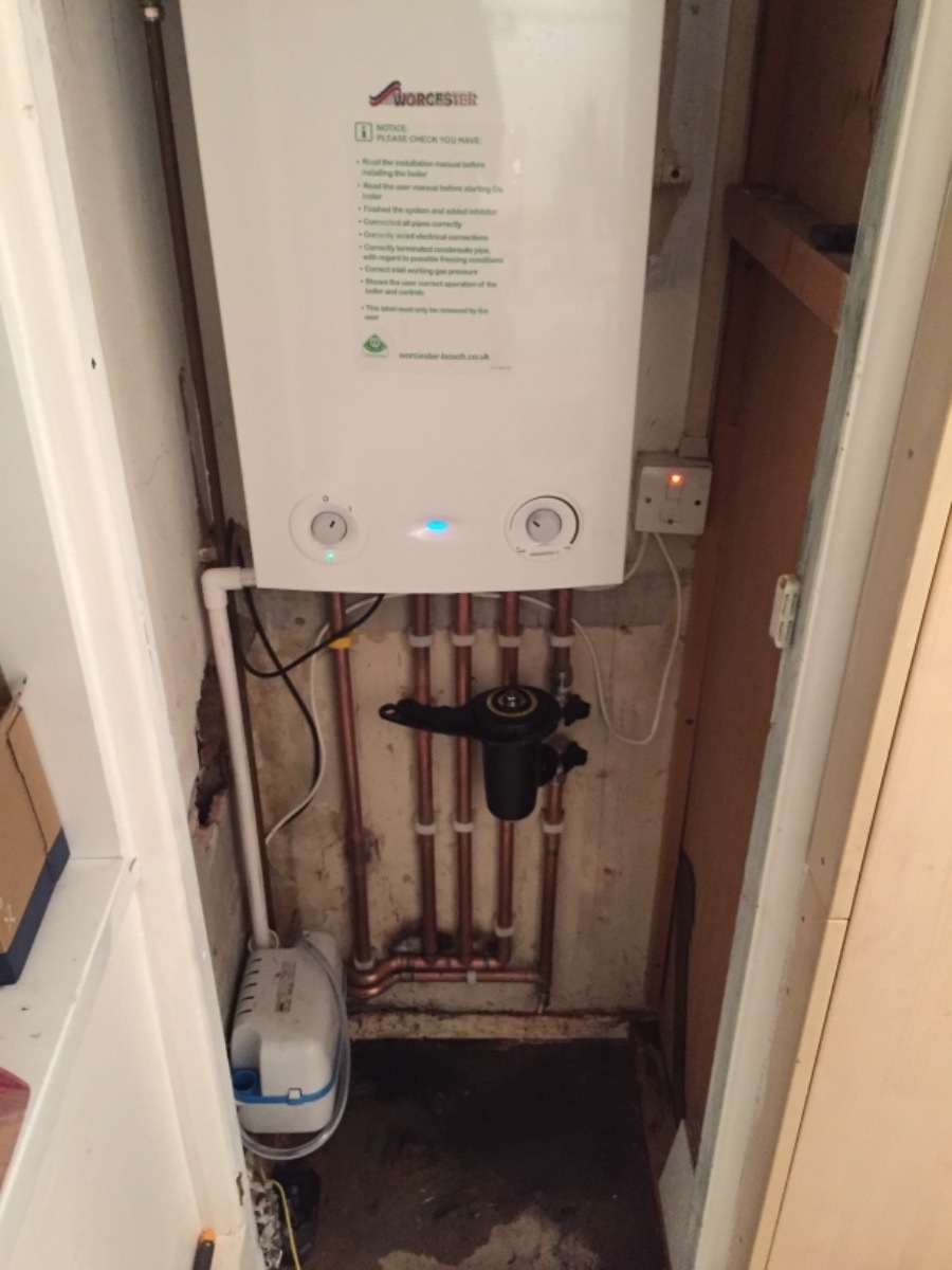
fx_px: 1063
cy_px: 635
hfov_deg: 48.2
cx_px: 476
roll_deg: +1.5
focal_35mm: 29
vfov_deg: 61.7
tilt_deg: -30.6
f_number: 2.2
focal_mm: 4.15
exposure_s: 1/17
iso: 500
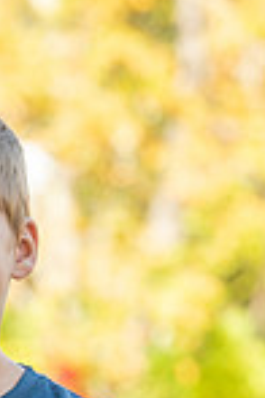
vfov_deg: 4.3
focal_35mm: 475
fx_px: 5244
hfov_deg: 2.9
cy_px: 588
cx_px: -61
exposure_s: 1/100
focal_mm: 155
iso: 100
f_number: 6.3
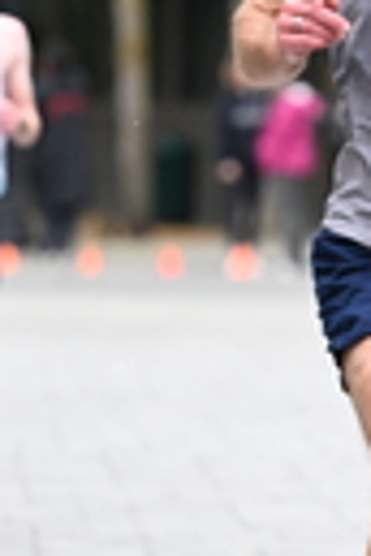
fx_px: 10588
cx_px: 541
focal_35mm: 685
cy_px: 310
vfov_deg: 3.0
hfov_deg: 2.0
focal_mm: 160
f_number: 2.8
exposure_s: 1/1250
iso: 1600
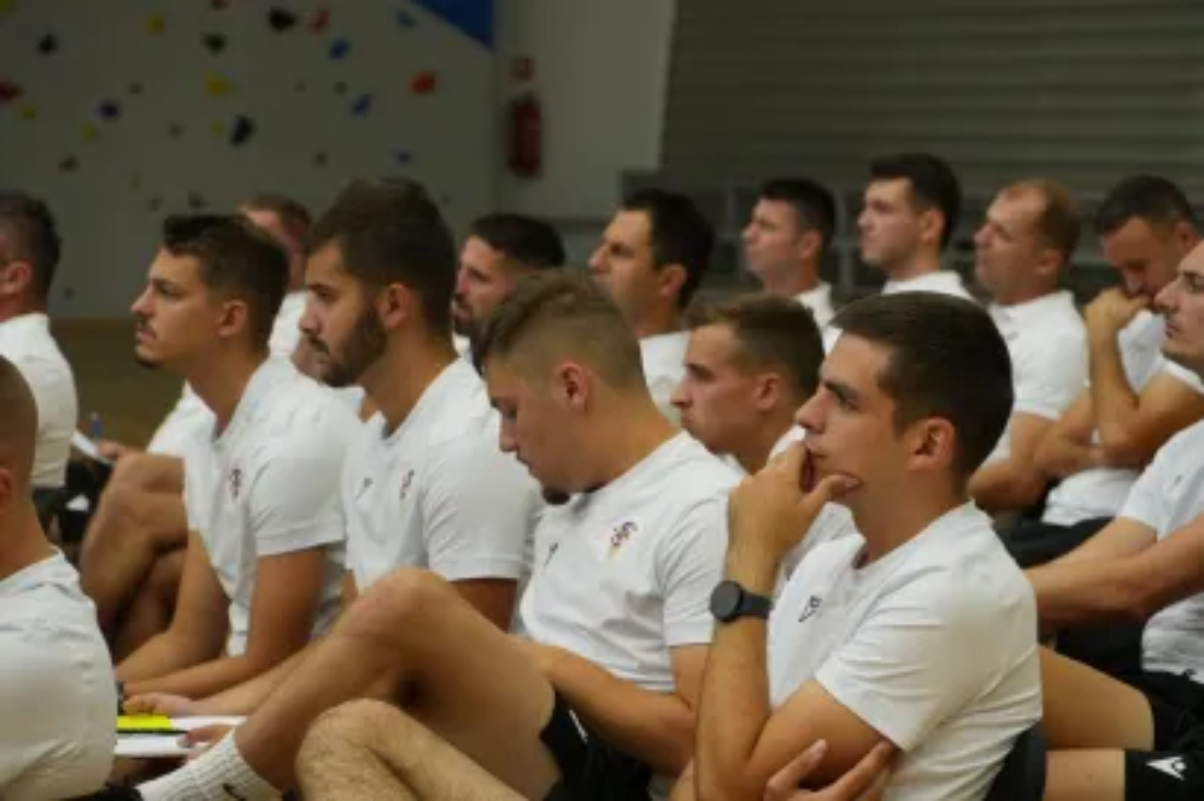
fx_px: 5466
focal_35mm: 164
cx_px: 602
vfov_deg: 8.4
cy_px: 400
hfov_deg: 12.6
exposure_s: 1/250
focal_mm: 109
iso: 640
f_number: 6.3
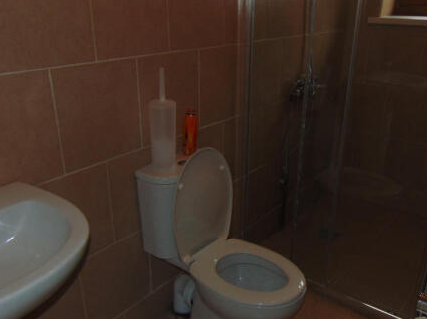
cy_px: 192
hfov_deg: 53.9
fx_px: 419
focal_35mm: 34
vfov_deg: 41.5
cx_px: 228
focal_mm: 4.5
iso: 80
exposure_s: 1/30
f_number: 3
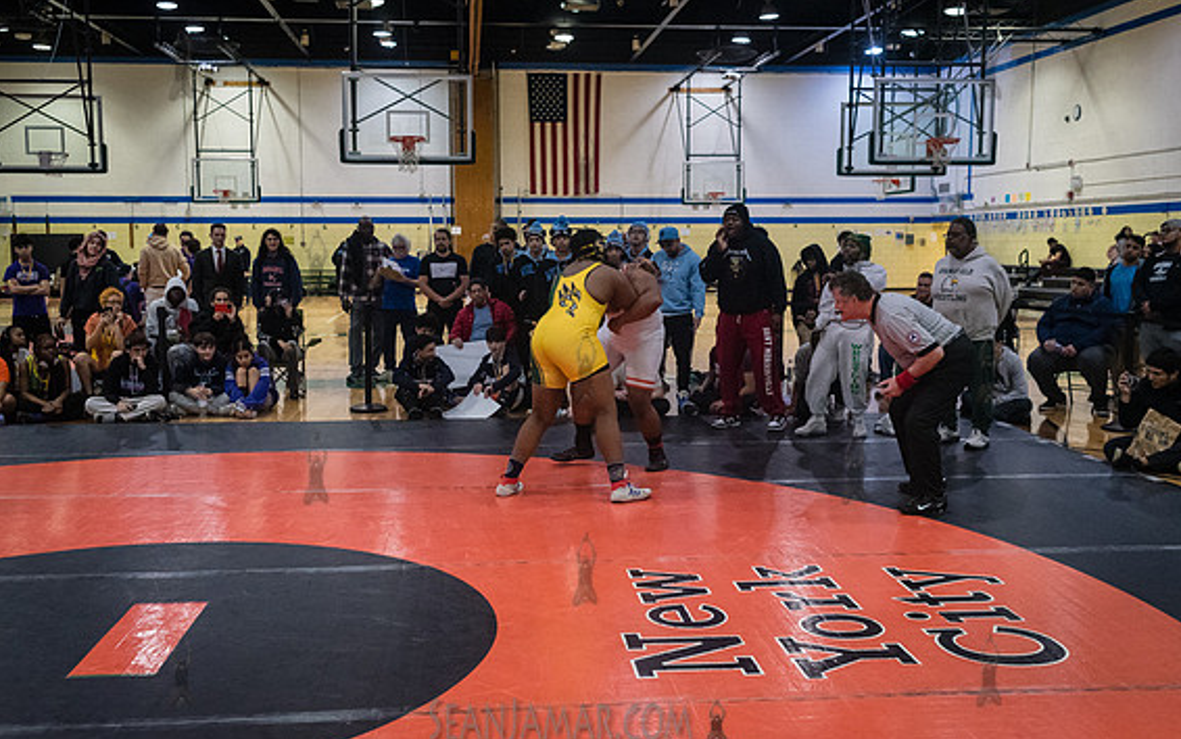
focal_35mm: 38
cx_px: 584
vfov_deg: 33.6
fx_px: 1223
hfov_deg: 51.5
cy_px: 366
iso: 8000
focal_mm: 35
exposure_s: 1/500
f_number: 4
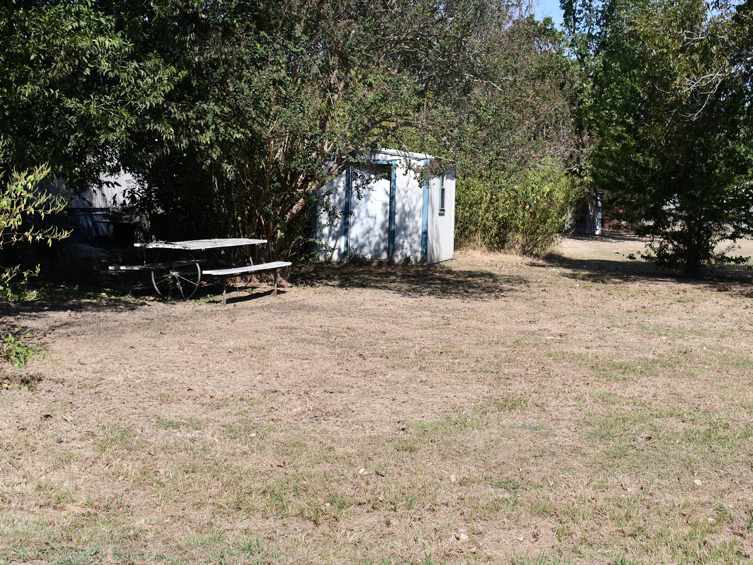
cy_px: 259
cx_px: 405
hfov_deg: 35.5
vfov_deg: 27.0
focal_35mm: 54
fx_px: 1175
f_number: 9
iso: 100
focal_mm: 28
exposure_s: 1/320
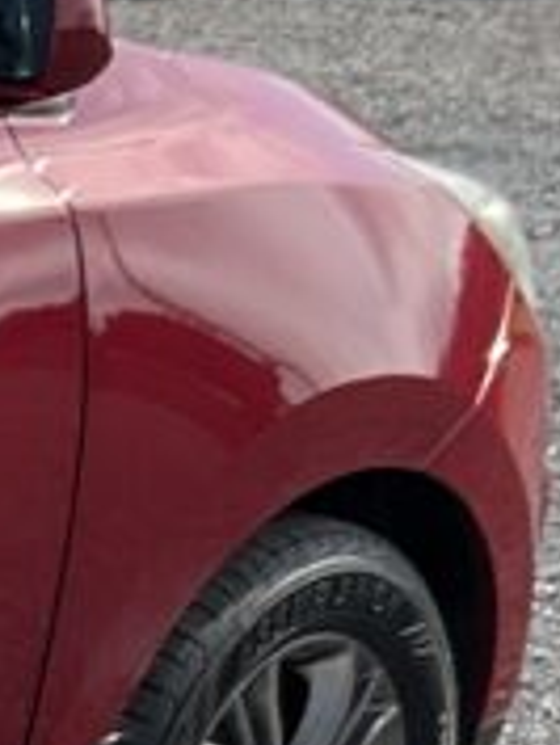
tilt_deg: -20.7
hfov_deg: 7.9
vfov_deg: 11.3
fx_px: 3619
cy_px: 1078
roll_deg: -2.4
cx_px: -989
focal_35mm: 168
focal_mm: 3
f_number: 1.8
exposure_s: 1/1055
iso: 16
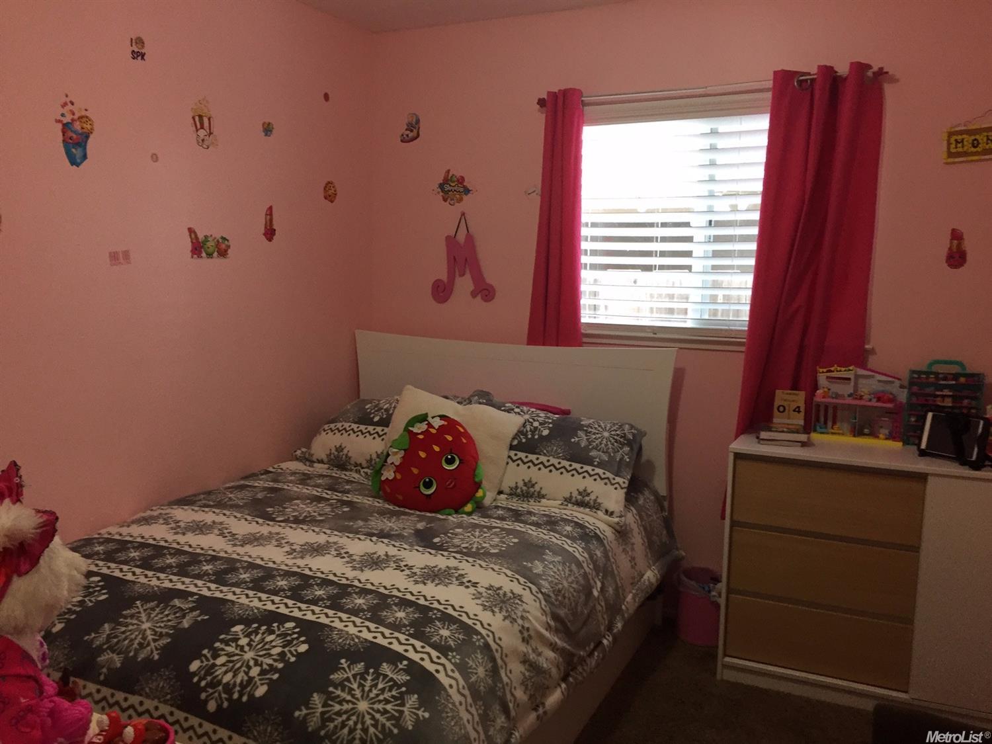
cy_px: 372
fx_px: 831
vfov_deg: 48.2
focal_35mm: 29
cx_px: 496
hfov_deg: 61.7
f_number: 2.2
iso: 50
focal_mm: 4.15
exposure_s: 1/30
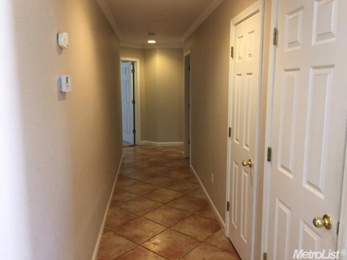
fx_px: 291
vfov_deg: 48.2
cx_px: 174
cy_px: 130
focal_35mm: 29
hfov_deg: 61.7
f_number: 2.2
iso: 250
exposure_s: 1/24
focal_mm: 4.15
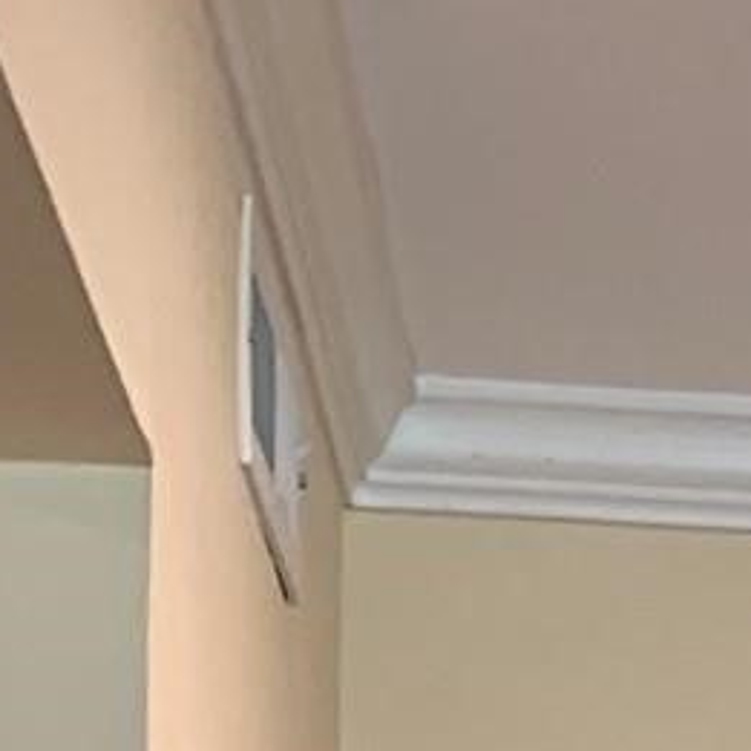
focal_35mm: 180
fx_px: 4418
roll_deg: -0.9
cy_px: 2069
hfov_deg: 9.2
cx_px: 1439
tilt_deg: -3.8
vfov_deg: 8.5
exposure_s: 1/60
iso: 125
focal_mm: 4.25
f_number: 1.8
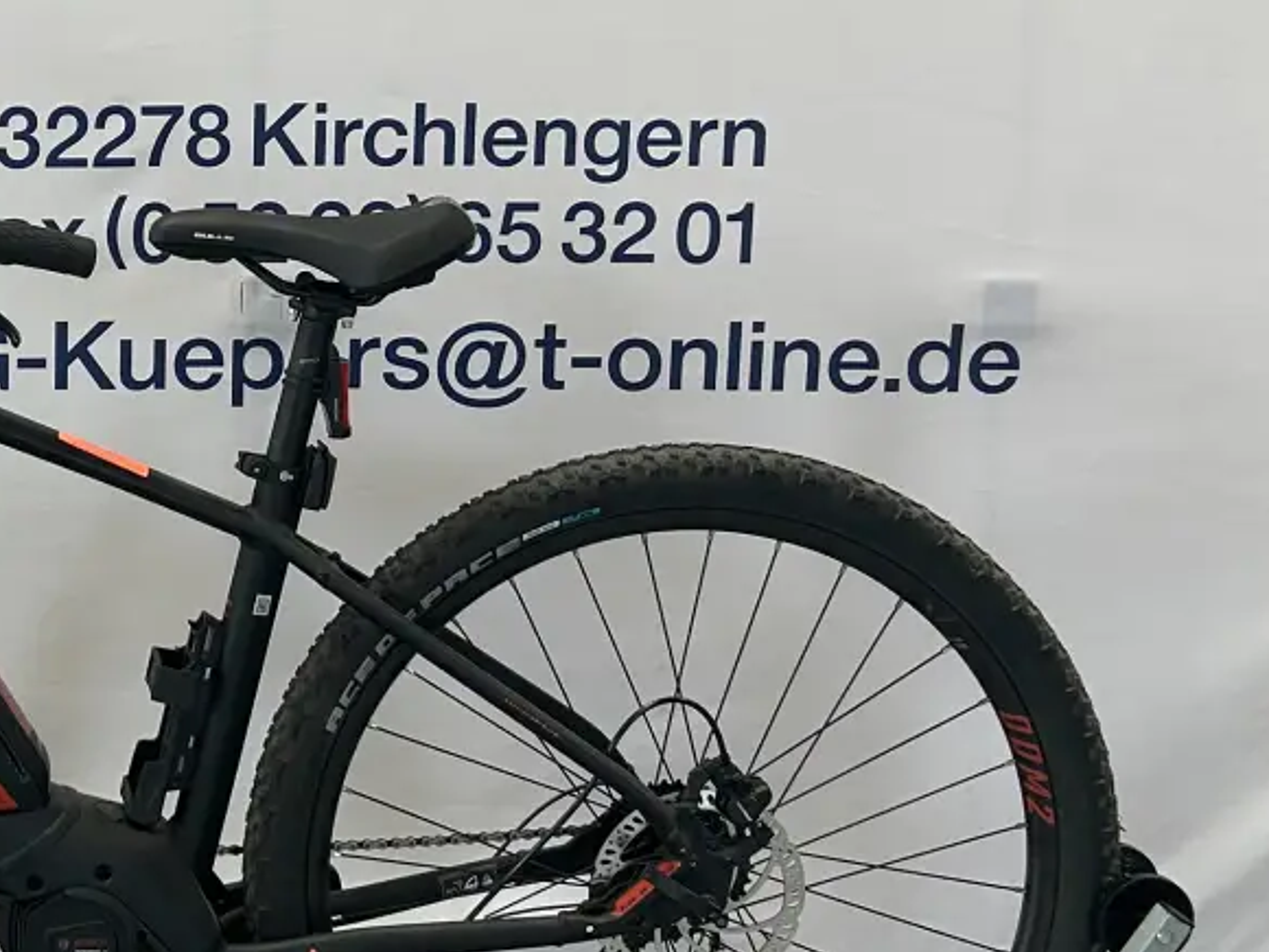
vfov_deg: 17.1
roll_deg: -0.1
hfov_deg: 21.7
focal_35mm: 86
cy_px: 293
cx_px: -72
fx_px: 3153
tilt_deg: -12.9
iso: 64
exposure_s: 1/121
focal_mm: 5.7
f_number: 1.5
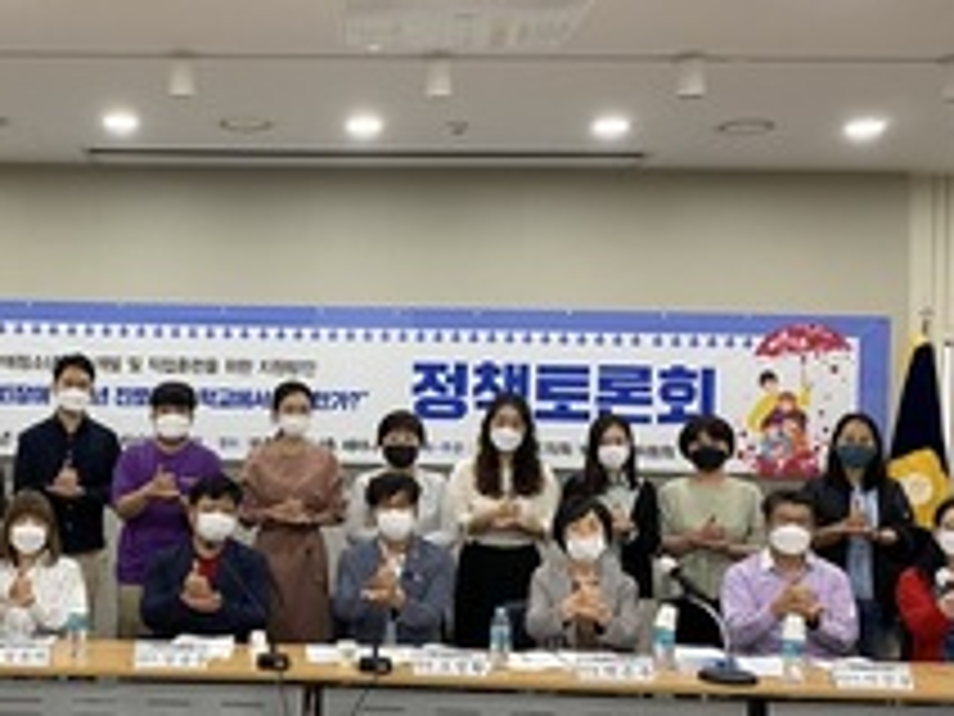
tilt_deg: -0.8
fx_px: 1185
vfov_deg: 33.5
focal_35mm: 43
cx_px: 248
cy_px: 421
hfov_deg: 42.6
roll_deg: -1.2
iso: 80
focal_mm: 4.25
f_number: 1.8
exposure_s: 1/60
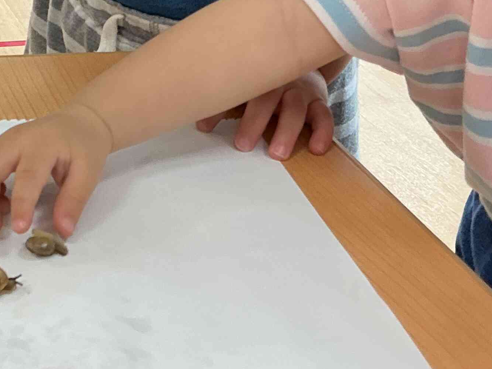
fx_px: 1251
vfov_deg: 16.4
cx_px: 53
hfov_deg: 21.8
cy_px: -22
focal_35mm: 88
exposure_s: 1/120
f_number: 1.8
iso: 50
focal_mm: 3
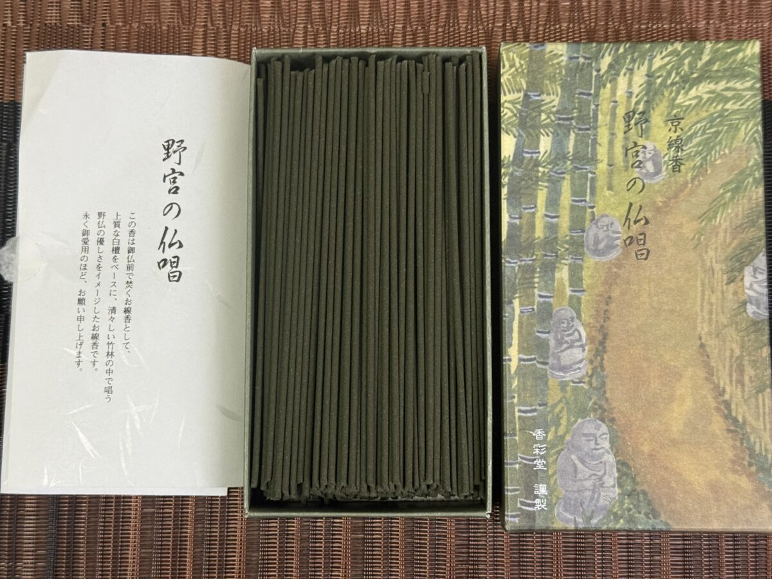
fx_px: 1070
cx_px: 386
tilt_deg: -82.5
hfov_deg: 39.7
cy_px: 290
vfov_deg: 30.3
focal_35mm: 48
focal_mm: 6.76
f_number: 1.78
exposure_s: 1/37
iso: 320
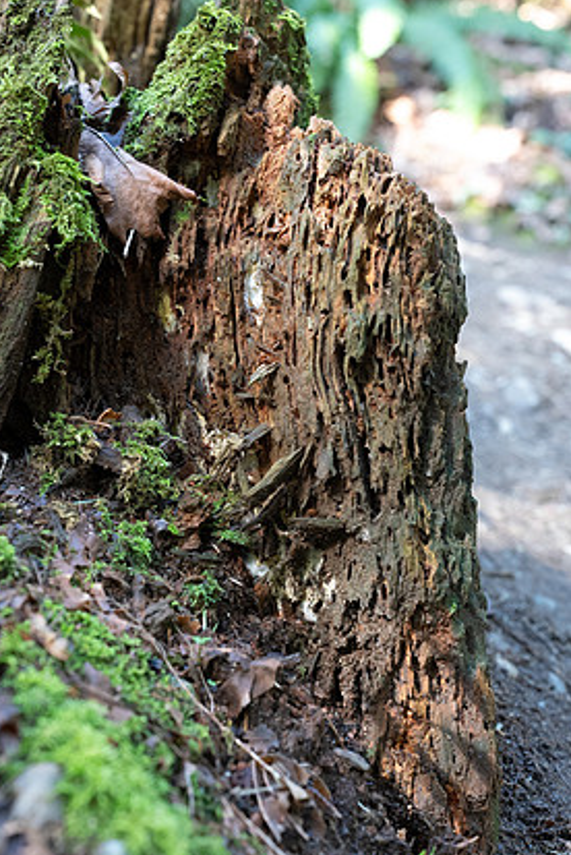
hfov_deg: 27.6
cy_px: 441
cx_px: 263
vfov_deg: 40.3
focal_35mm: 49
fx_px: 1164
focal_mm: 45
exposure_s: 1/50
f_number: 4
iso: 1000
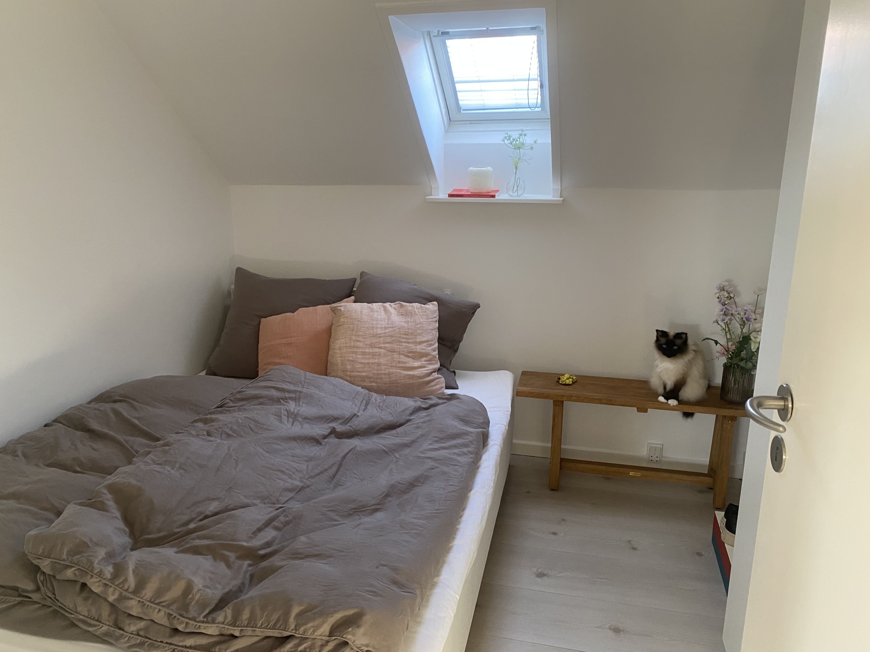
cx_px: 435
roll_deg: +0.1
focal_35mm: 26
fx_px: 653
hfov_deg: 67.3
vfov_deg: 53.1
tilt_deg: -14.2
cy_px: 326
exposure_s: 1/60
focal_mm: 4.25
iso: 250
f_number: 1.8
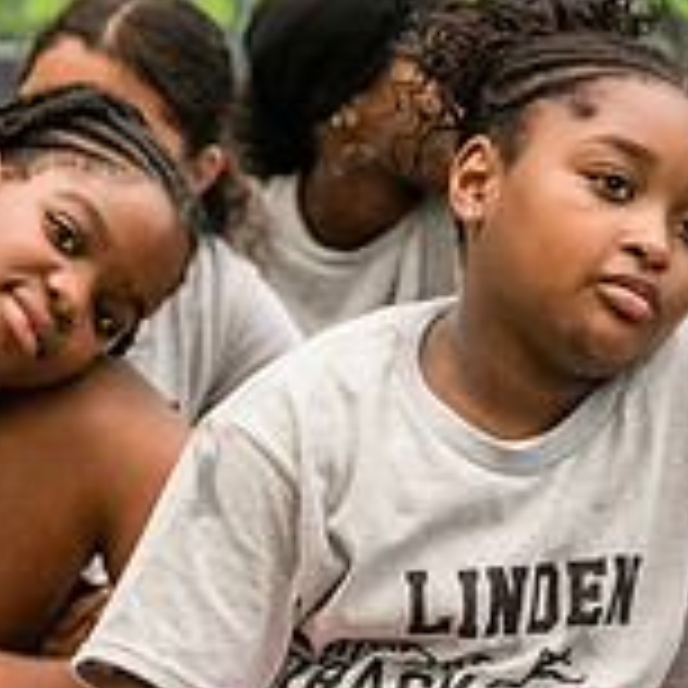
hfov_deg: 7.1
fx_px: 5554
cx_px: 334
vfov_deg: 7.1
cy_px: 468
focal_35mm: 247
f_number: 3.5
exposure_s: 1/1000
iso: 6400
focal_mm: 66
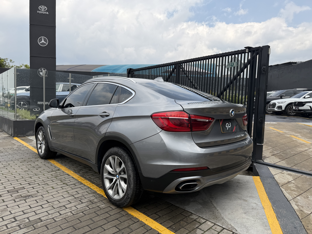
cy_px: 117
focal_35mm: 24
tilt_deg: -3.8
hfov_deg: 71.6
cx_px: 156
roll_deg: -0.8
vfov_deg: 56.8
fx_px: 216
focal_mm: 6.76
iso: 80
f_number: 1.78
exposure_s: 1/3279
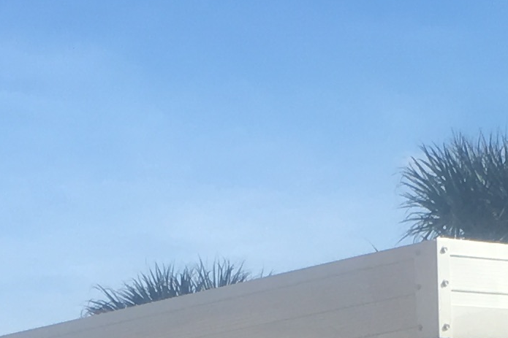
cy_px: 722
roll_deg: +0.8
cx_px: 325
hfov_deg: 11.7
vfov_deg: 7.5
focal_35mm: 175
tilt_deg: +1.6
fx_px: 2469
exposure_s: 1/1054
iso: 25
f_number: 2.2
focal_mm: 4.15
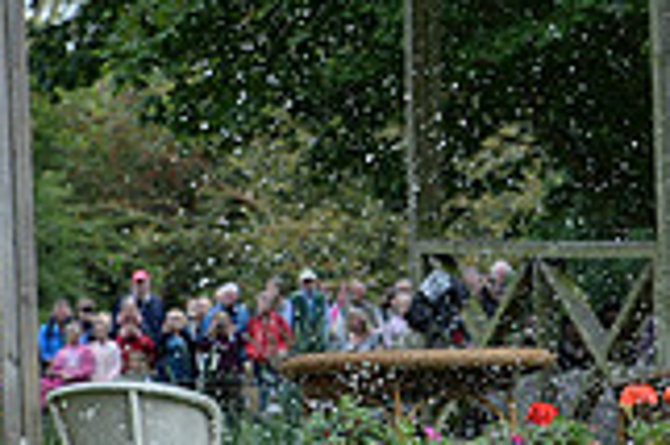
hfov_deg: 5.5
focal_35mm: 368
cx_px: 1182
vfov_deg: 3.7
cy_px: 487
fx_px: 6842
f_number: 9
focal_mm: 102
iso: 2000
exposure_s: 1/1000
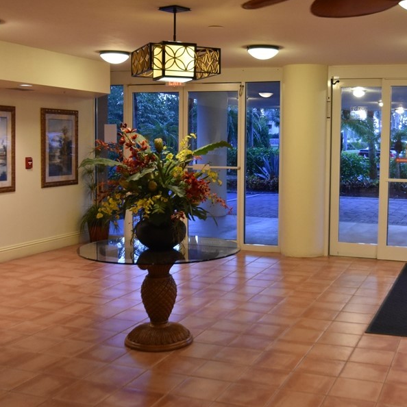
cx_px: 274
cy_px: 175
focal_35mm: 44
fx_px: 585
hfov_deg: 37.9
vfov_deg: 38.3
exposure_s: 1/60
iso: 2000
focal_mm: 20
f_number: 4.2
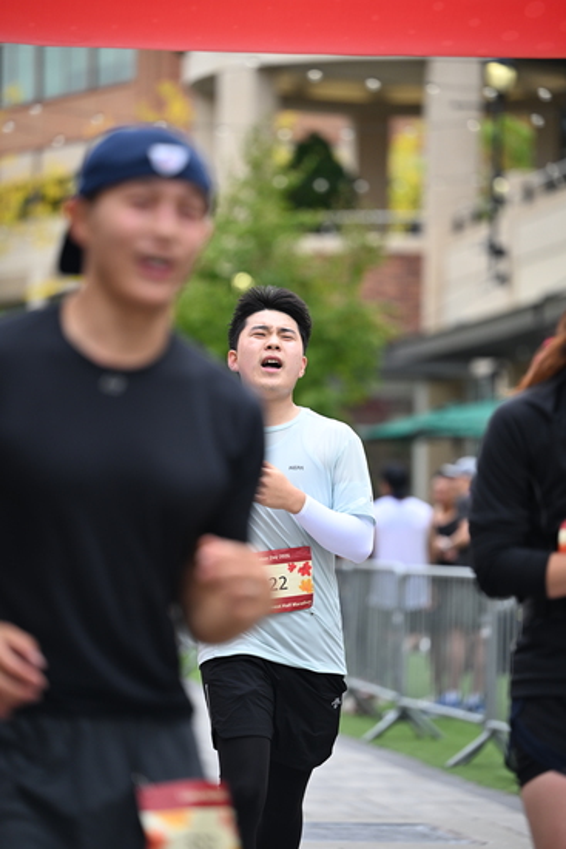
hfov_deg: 9.8
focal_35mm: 140
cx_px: 283
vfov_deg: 14.6
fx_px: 3299
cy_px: 424
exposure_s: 1/2500
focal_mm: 140
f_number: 2.8
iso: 640
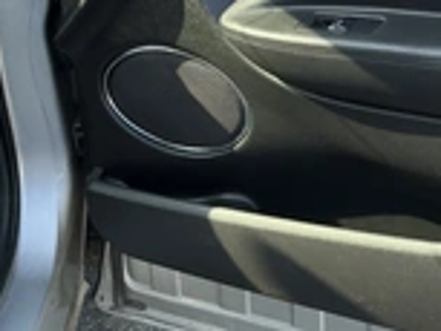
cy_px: 55
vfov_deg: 19.9
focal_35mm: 73
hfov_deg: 24.8
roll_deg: -0.6
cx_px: 487
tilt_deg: -25.4
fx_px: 931
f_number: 1.8
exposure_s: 1/152
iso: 20
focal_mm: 3
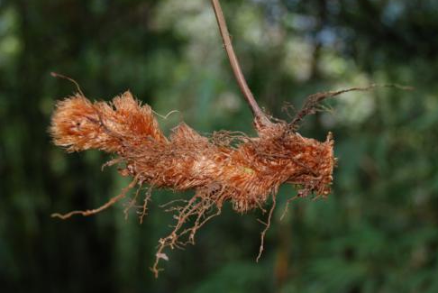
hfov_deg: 31.9
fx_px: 767
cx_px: 212
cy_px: 160
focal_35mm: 63
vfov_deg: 21.6
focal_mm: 34
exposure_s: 1/60
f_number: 4.2
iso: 200
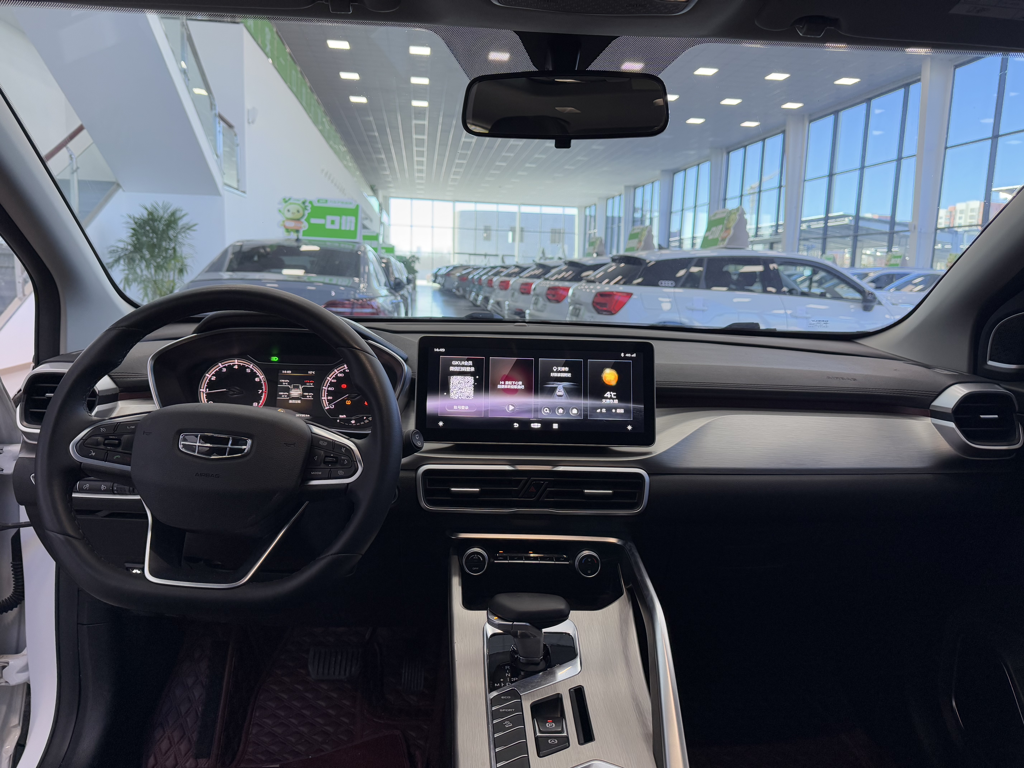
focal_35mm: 24
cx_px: 512
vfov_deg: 56.8
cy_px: 384
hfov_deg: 71.6
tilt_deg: -7.6
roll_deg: -1.7
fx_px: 710
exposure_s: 1/119
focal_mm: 6.76
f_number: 1.78
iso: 200
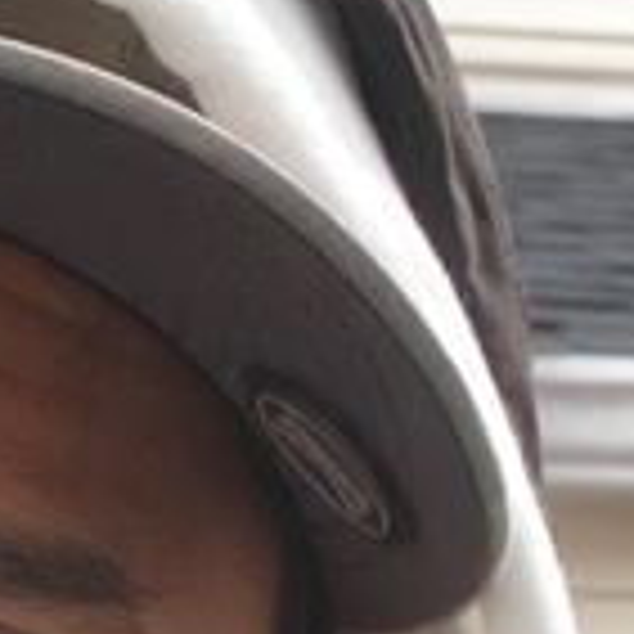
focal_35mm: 158
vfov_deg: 10.4
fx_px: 3274
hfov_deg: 10.7
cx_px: -306
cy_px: 1131
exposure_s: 1/229
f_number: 2.4
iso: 64
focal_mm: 3.23
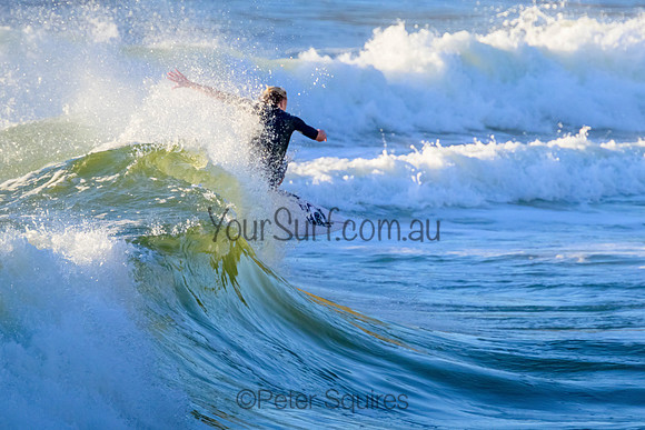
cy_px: 179
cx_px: 412
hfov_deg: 1.9
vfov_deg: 1.3
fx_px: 19676
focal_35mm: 1098
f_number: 11
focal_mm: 800
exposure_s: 1/1000
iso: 1800
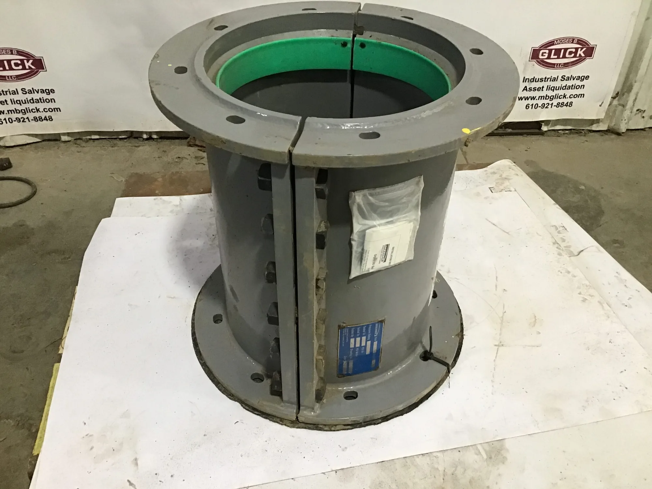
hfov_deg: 58.4
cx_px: 326
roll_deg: -3.2
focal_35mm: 31
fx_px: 584
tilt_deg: -40.2
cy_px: 244
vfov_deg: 45.4
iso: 160
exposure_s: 1/30
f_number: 2.4
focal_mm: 3.3
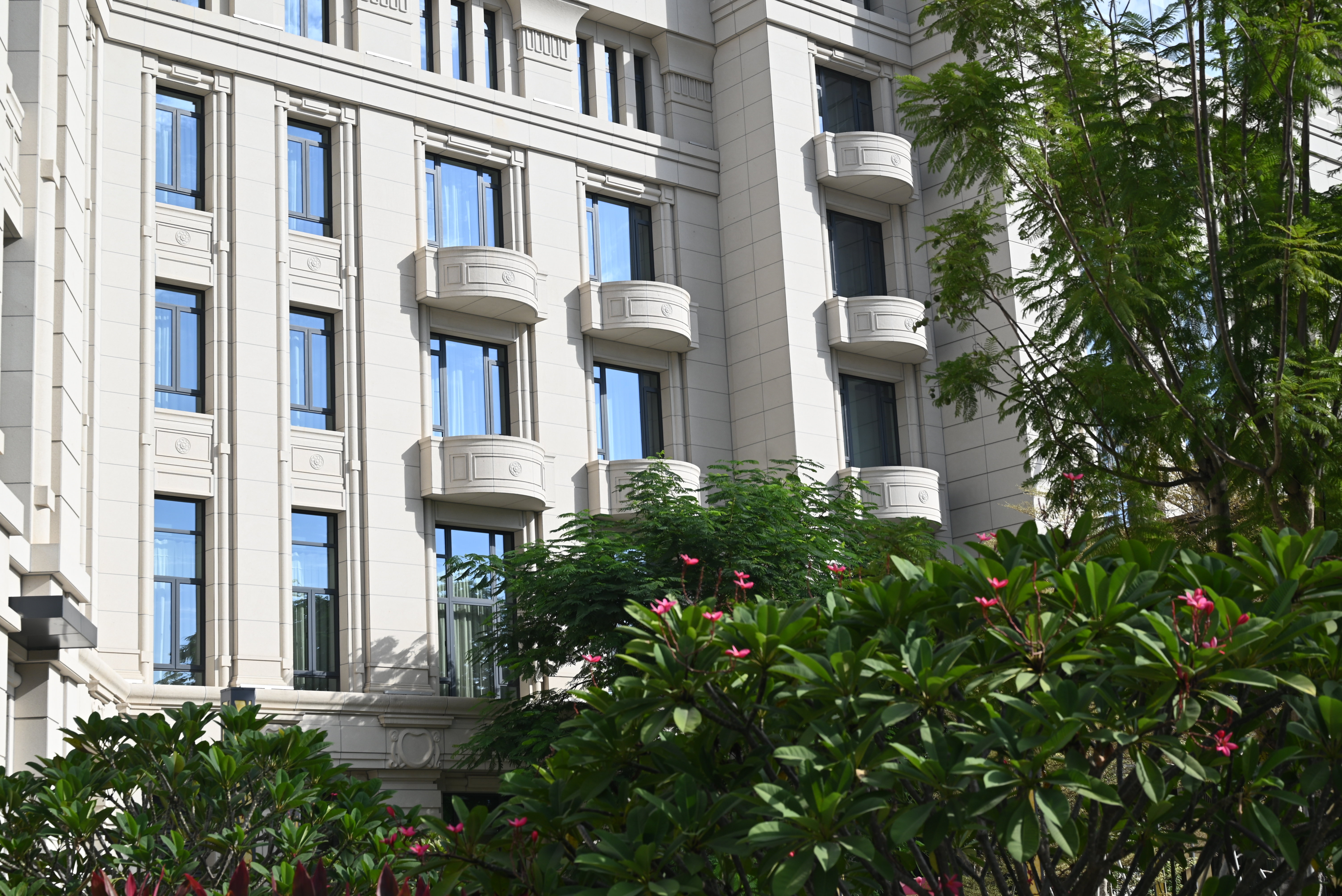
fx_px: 2014
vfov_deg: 25.1
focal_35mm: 54
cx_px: 671
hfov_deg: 36.9
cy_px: 448
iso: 100
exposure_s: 1/400
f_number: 7.1
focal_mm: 54
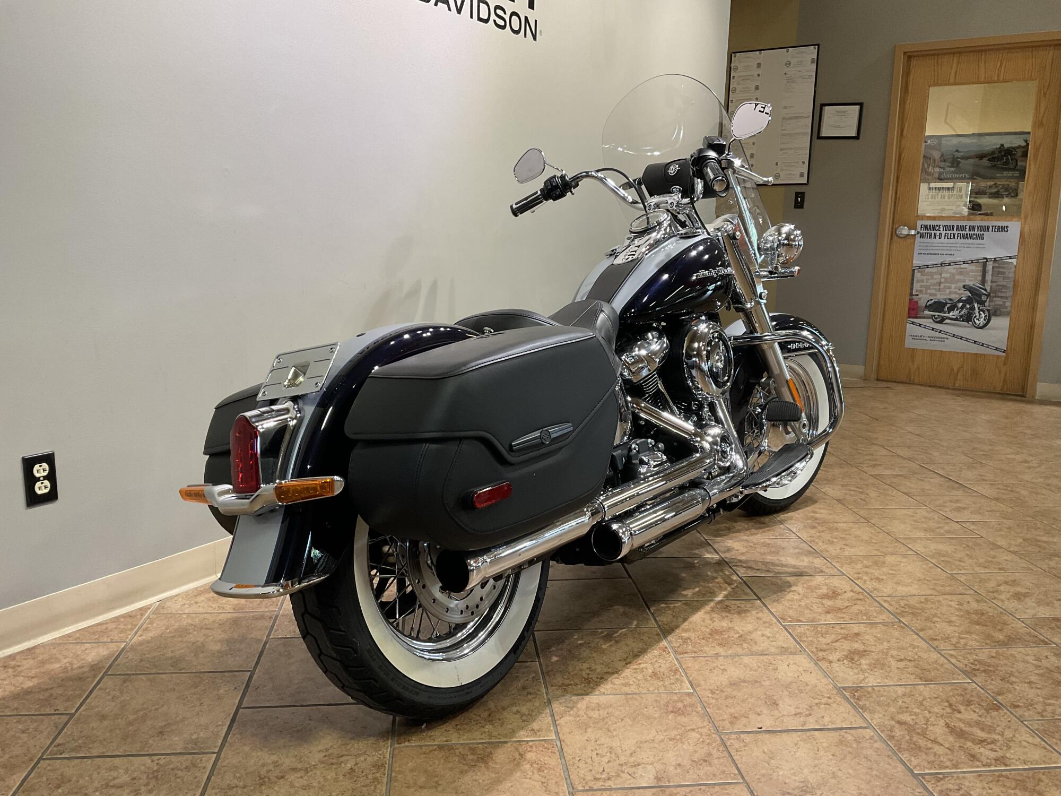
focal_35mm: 29
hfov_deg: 61.7
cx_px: 530
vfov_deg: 48.2
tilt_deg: -10.9
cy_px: 398
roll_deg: -1.3
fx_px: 889
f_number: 1.8
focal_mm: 3
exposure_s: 1/60
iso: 64
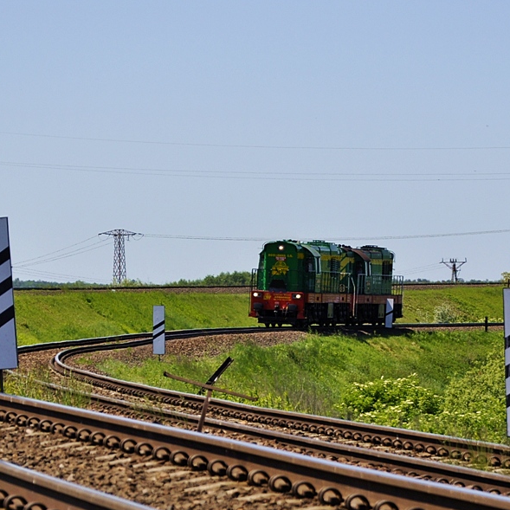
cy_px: 258
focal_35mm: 179
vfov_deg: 9.8
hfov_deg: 9.8
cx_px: 313
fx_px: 2984
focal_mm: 92
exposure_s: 1/640
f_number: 7.1
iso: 200
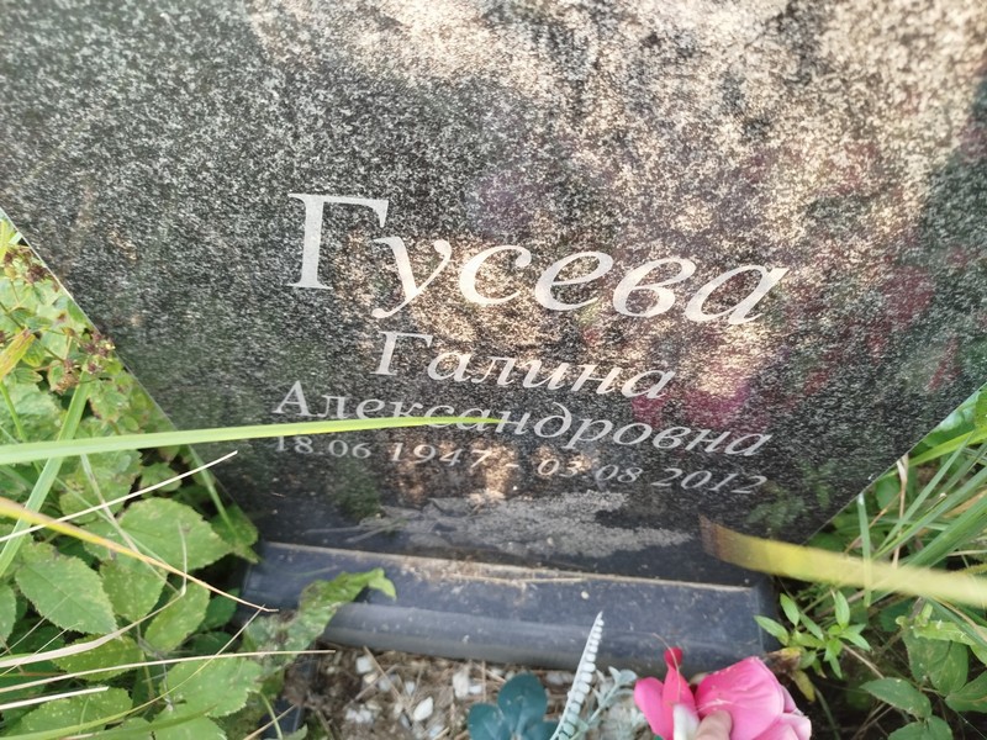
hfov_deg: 71.6
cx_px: 494
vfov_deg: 56.8
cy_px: 370
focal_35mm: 24
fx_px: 684
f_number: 1.7
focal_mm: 5.31
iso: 125
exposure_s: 1/50
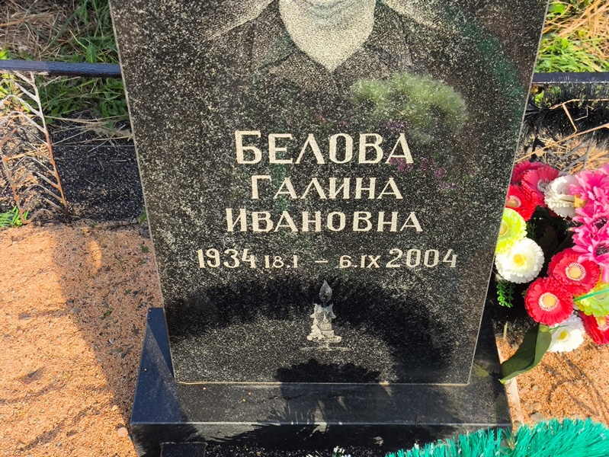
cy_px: 228
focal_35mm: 50
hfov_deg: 38.2
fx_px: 880
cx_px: 304
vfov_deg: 29.1
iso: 50
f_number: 1.7
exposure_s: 1/772
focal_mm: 4.71
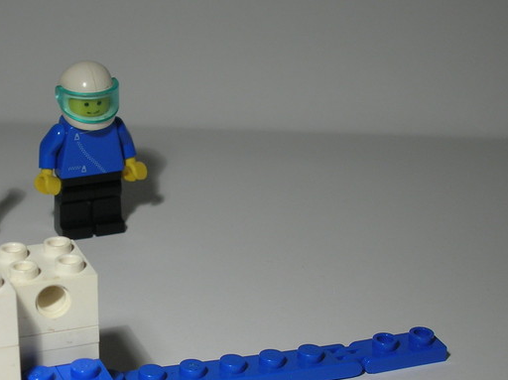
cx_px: 152
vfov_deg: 15.5
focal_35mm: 95
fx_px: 1393
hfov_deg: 20.6
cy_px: 254
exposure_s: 1/38.1
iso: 50
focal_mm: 9
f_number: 3.4
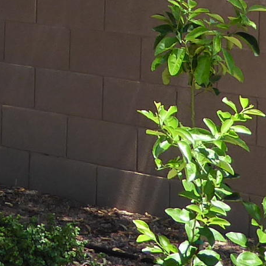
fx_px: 1452
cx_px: -172
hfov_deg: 10.0
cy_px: -103
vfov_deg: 10.2
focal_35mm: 167
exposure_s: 1/320
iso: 125
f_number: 3.5
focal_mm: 5
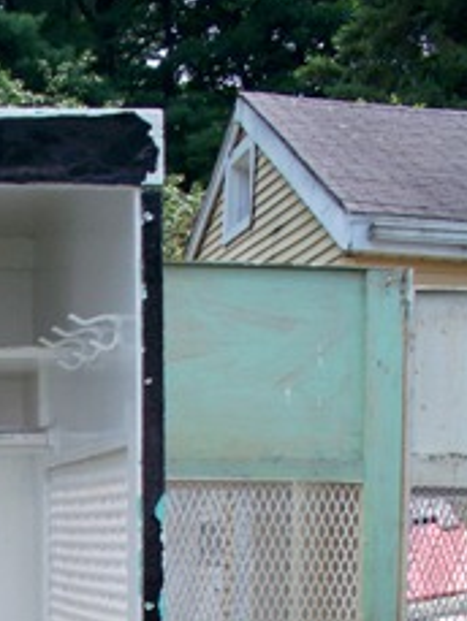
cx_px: -129
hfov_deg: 15.2
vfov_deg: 19.7
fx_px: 1671
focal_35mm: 93
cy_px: 766
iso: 80
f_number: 2.8
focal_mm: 7.54
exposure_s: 1/400
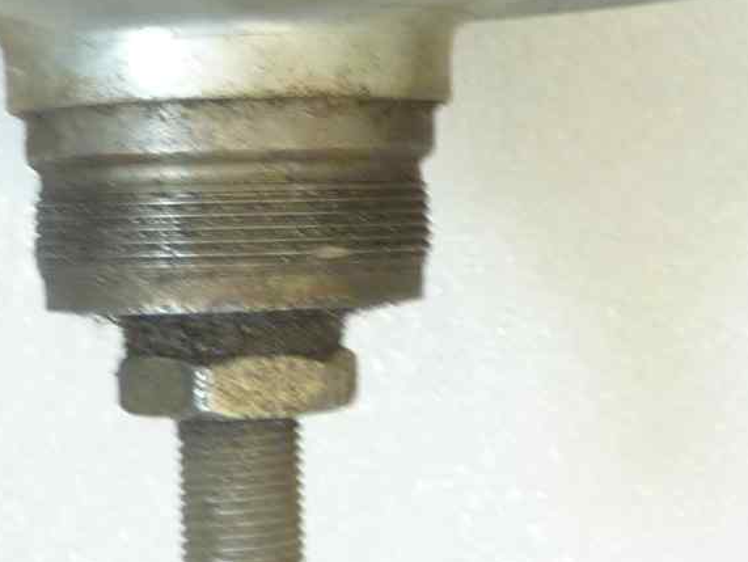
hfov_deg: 17.6
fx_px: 2422
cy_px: -134
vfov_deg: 12.9
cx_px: 327
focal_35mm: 112
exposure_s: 1/20
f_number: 3.3
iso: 80
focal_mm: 4.1
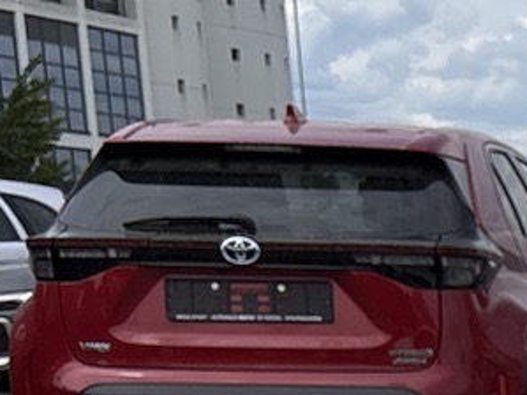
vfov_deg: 8.0
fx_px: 2541
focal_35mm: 167
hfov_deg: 10.2
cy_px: 1030
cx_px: 1285
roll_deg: -1.7
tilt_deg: -15.9
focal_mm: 5.96
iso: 50
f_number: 1.6
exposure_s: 1/6329
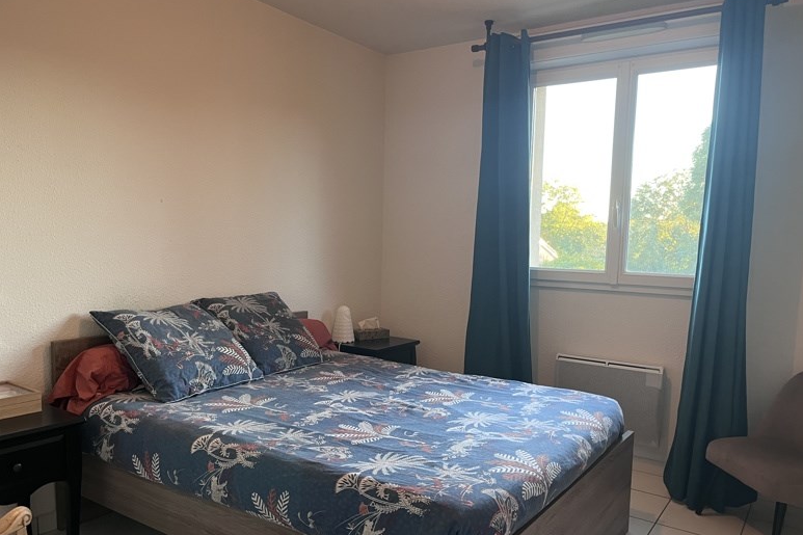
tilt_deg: -6.7
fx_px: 624
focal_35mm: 28
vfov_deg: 46.3
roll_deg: -1.4
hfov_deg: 65.5
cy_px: 298
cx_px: 414
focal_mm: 5.1
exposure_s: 1/50
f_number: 1.6
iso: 200
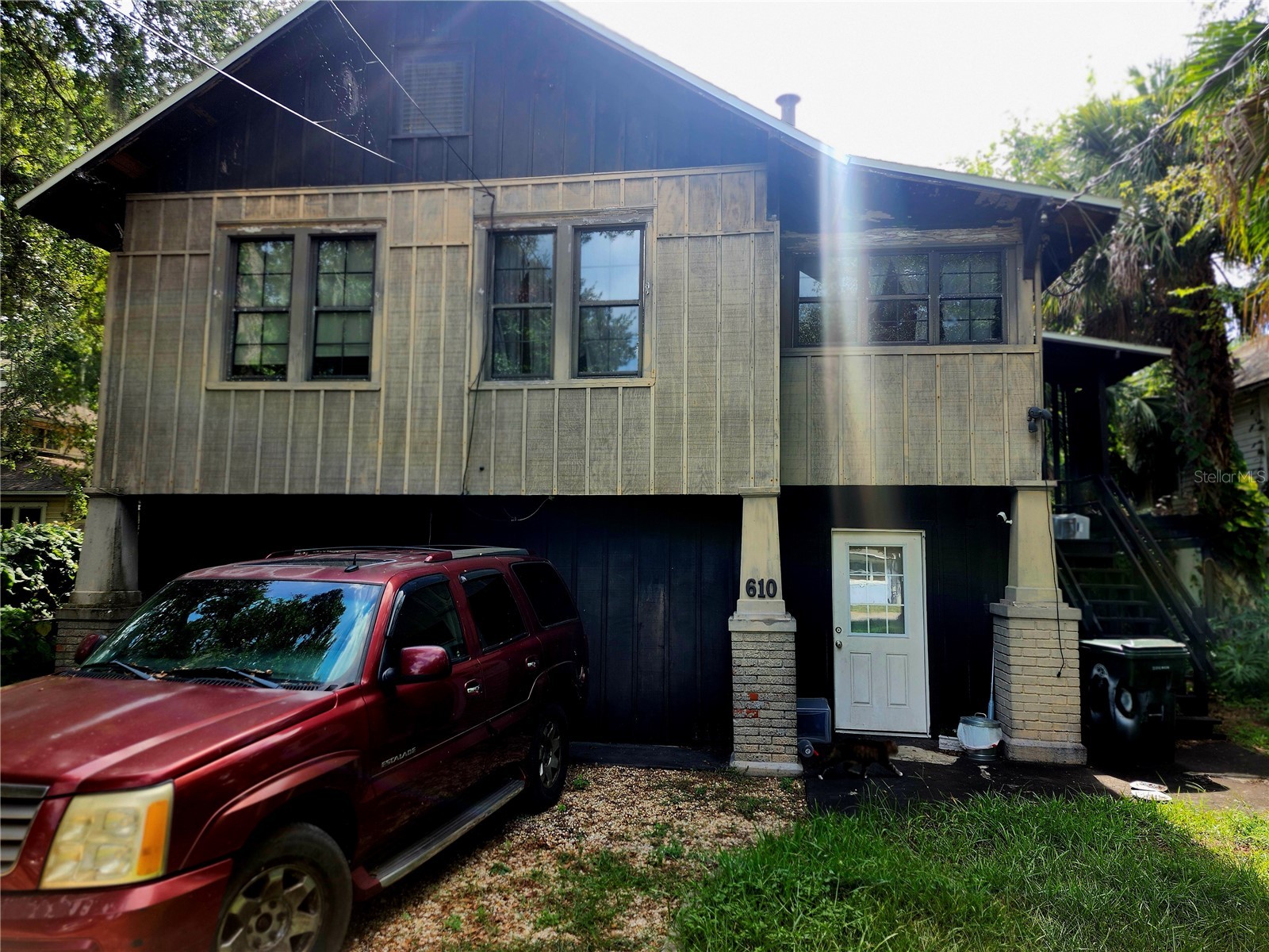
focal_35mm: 23
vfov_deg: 58.9
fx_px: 843
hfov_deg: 73.9
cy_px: 476
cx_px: 634
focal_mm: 5.54
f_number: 1.8
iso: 25
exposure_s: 1/357
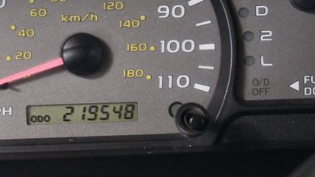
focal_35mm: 133
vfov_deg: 9.1
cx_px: 92
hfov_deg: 16.1
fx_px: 1111
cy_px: 108
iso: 12800
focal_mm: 55
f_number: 5.6
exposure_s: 1/50
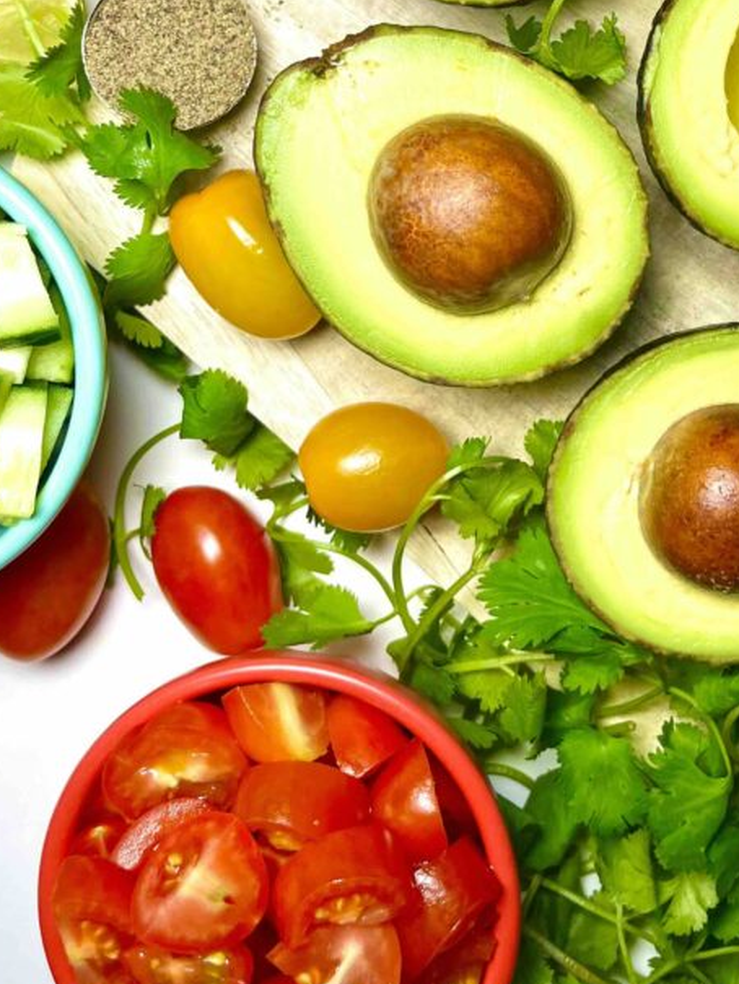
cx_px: 524
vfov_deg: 41.2
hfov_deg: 32.5
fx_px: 1252
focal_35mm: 44
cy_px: 202
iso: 50
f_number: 1.6
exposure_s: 1/513
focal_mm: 5.1
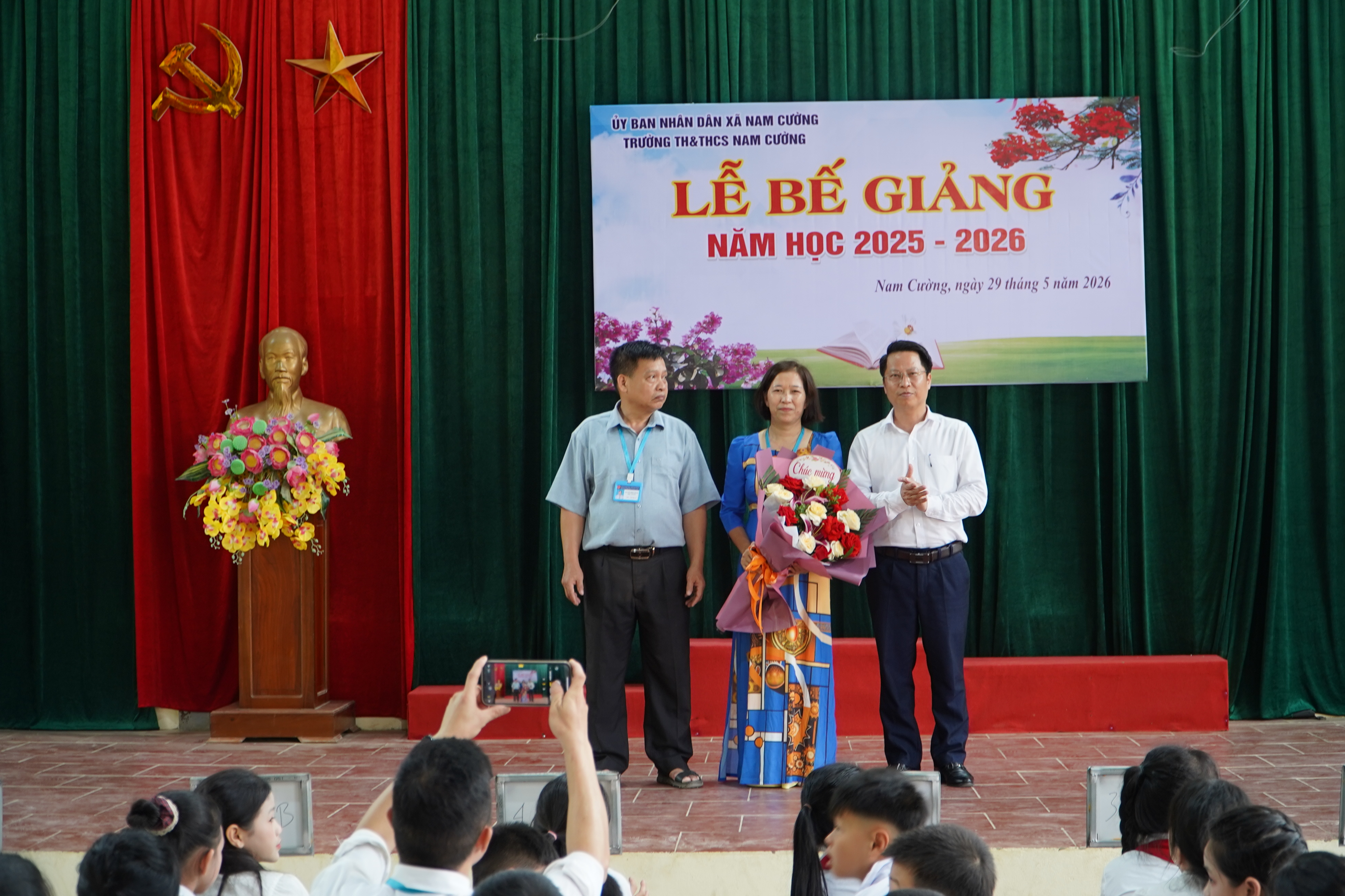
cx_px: 672
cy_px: 448
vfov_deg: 25.1
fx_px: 2017
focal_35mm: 54
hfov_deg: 36.9
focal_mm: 36
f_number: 4
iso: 250
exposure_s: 1/40
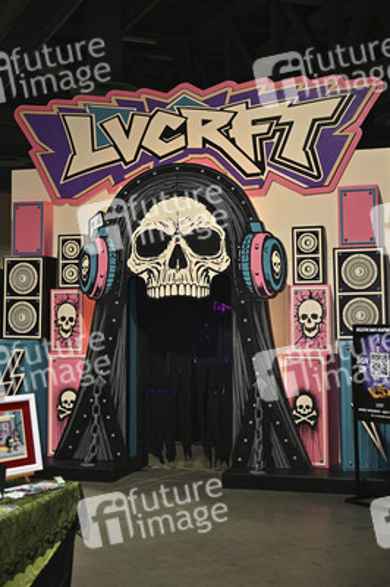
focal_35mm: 49
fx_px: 798
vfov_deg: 40.4
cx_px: 195
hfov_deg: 27.5
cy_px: 294
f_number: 2.2
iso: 640
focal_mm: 49
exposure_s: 1/250
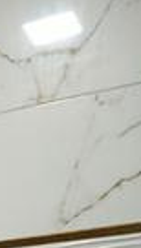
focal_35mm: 92
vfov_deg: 19.2
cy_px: 405
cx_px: -103
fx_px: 608
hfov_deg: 12.2
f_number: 1.7
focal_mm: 5.24
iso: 872
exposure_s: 1/50
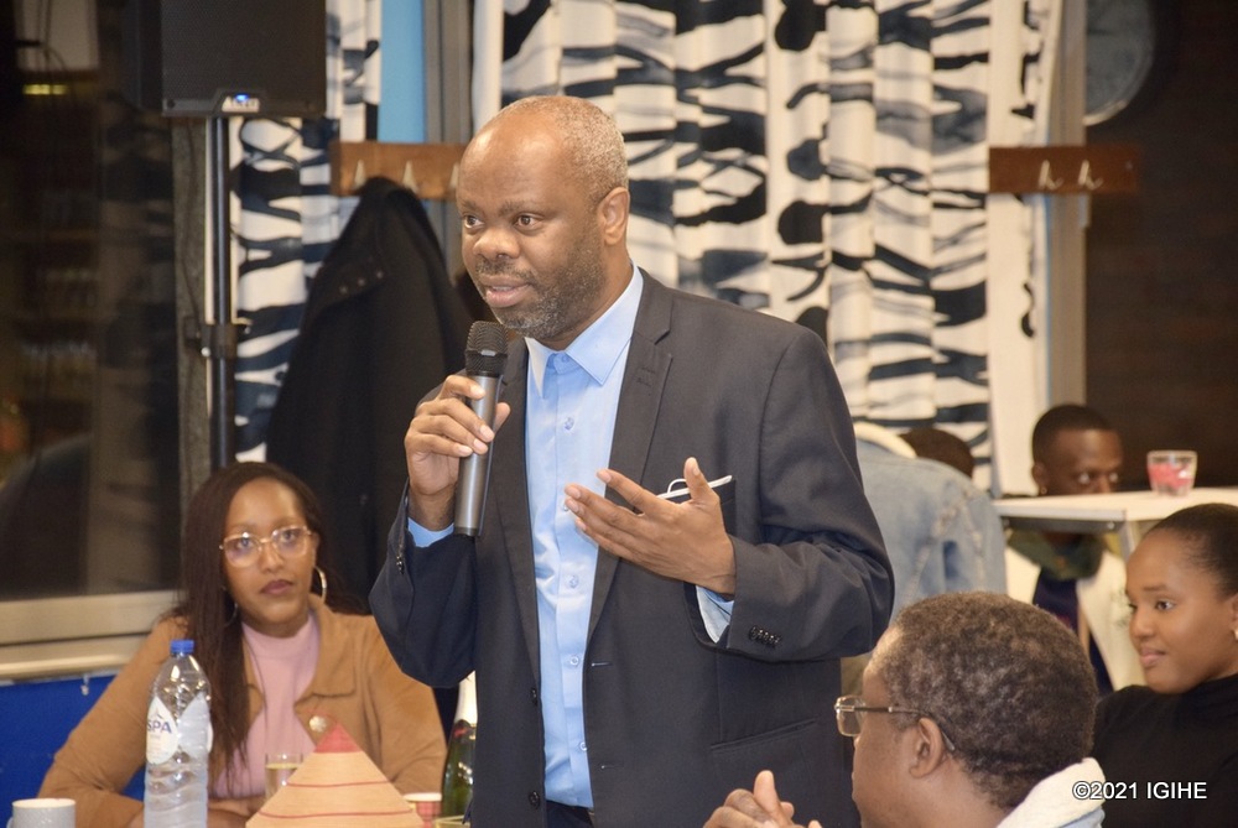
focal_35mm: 158
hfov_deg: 13.0
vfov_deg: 8.7
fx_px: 5422
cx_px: 619
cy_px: 414
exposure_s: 1/60
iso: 1800
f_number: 5.6
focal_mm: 105
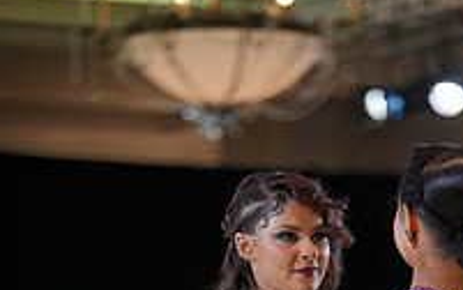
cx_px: 427
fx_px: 3309
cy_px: 640
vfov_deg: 4.9
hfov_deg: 8.0
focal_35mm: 262
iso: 640
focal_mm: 89
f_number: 2
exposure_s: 1/500
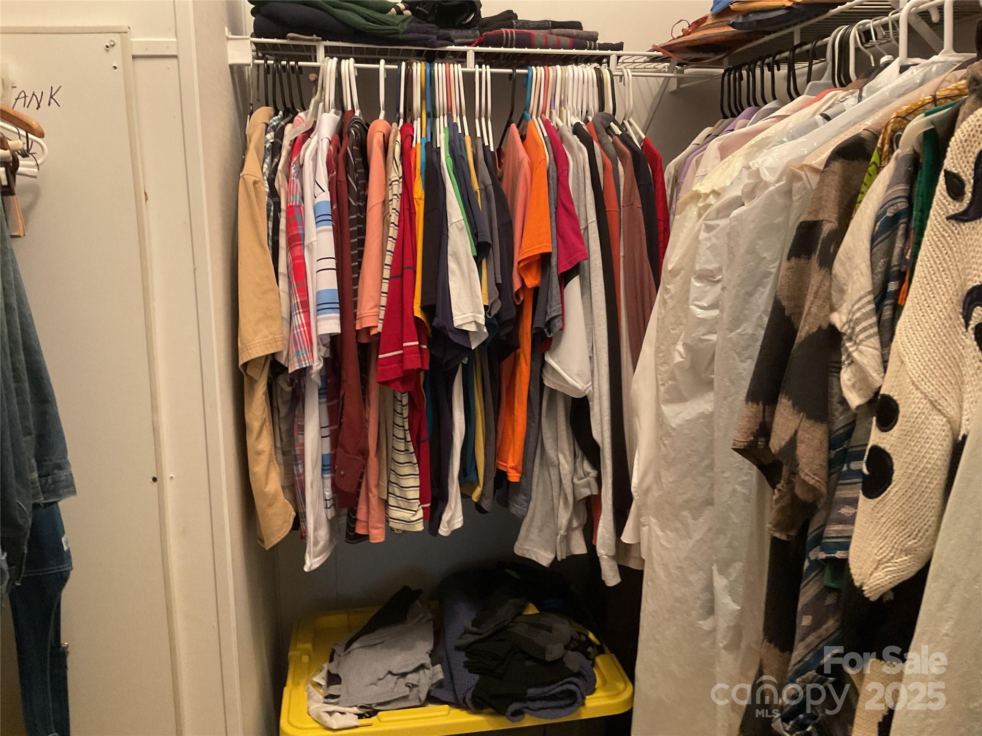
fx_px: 823
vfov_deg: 48.2
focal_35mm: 29
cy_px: 368
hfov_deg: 61.7
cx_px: 491
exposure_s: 1/40
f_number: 1.8
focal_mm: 3
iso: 320
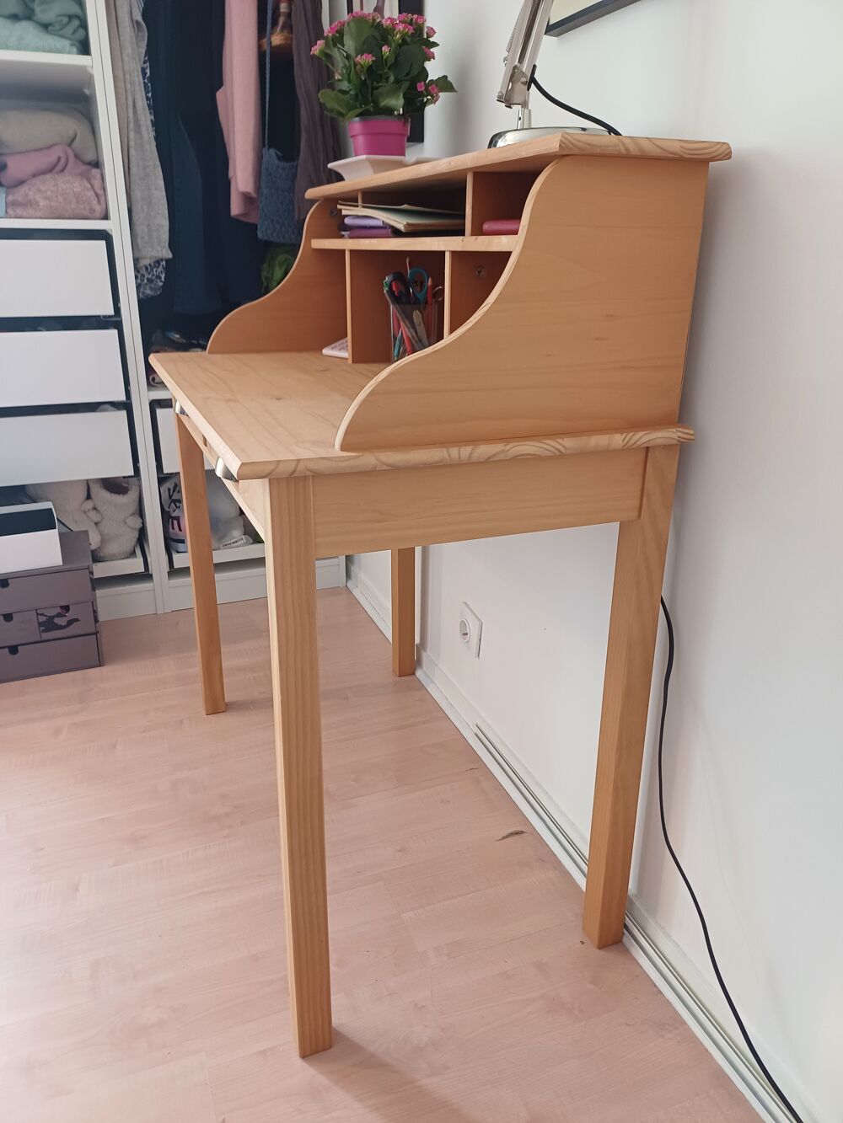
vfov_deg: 69.4
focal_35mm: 25
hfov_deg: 54.9
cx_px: 422
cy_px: 562
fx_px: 812
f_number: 1.8
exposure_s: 1/50
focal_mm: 4.65
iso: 200
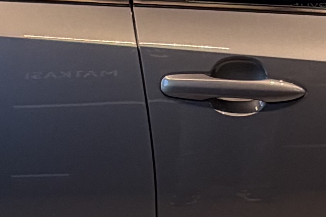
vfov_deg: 13.9
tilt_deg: -16.5
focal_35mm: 98
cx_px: 225
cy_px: 174
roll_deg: +1.0
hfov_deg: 20.7
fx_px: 887
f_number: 2.2
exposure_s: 1/100
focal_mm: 2.22
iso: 125
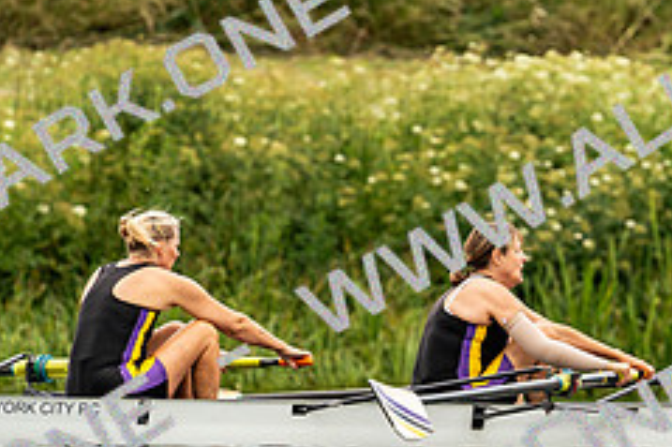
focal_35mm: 1373
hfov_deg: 1.5
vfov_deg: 1.0
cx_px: 644
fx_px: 25611
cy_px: 342
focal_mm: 565
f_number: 6.3
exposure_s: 1/2000
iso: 500
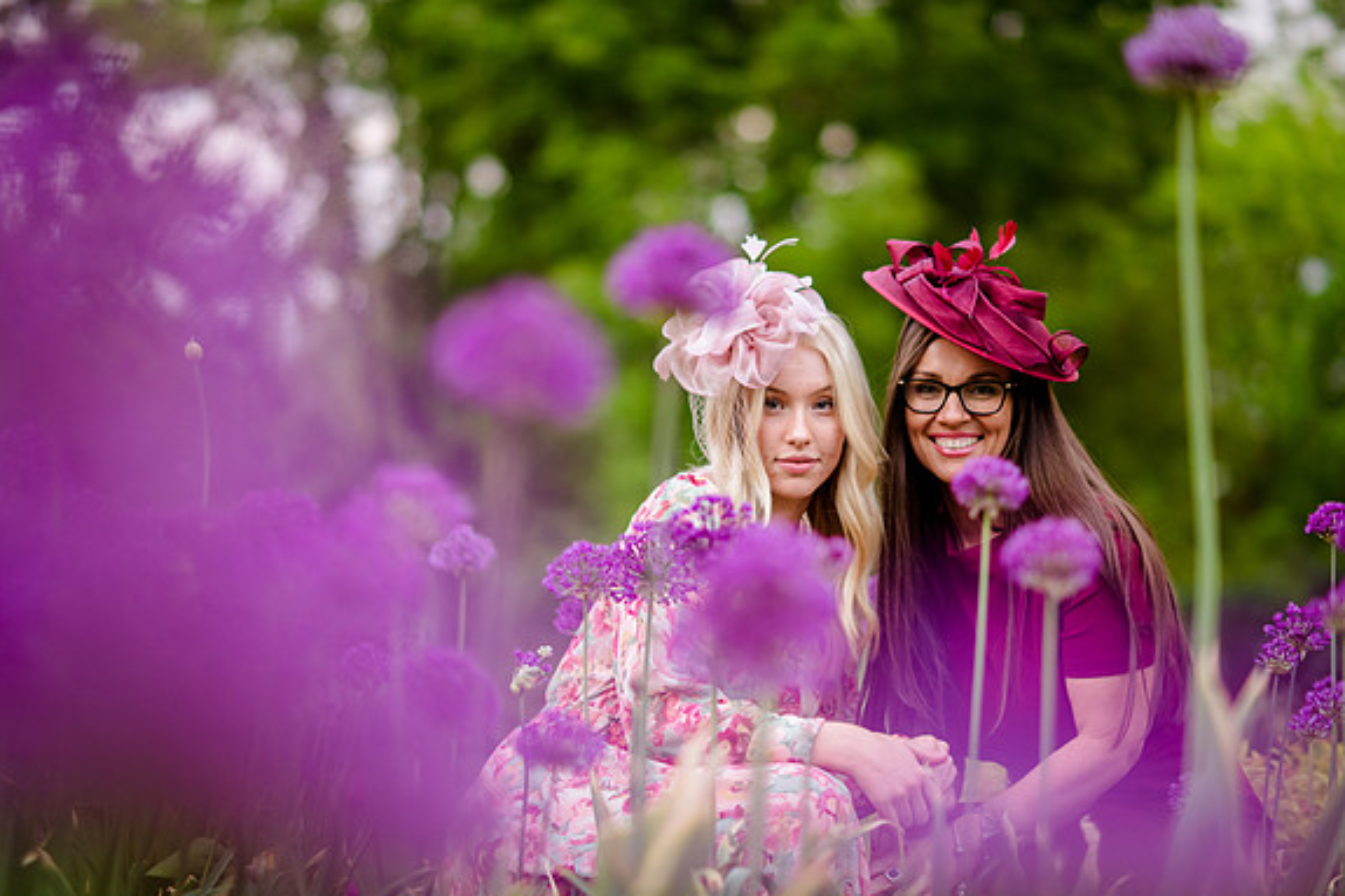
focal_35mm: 106
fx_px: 3959
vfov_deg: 12.9
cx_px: 676
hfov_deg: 19.3
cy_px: 448
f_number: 2
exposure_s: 1/200
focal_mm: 105
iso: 800
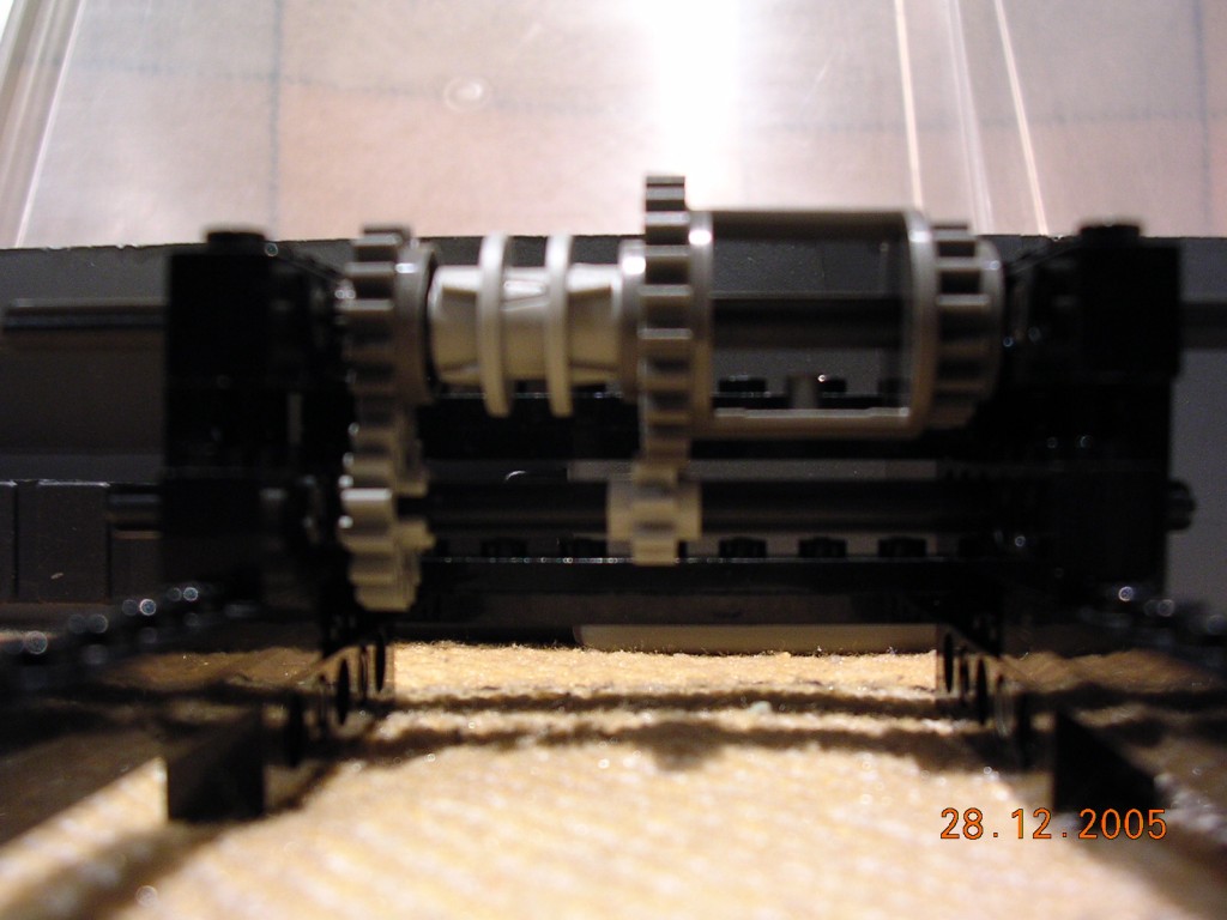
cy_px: 460
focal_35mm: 38
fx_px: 1347
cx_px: 614
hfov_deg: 49.0
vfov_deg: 37.7
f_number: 2.8
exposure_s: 1/3.7
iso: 164
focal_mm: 5.8
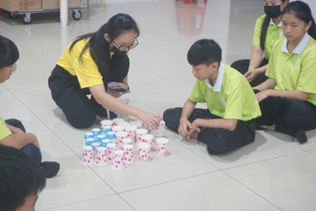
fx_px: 553
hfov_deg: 31.9
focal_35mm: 63
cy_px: 106
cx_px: 158
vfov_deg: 21.6
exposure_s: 1/160
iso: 3200
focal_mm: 42
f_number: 5.6
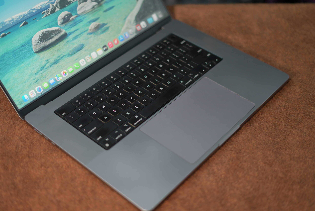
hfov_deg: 39.6
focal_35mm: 50
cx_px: 158
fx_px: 438
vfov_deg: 27.0
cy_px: 106
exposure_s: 1/100
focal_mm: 50
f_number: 1.8
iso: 320
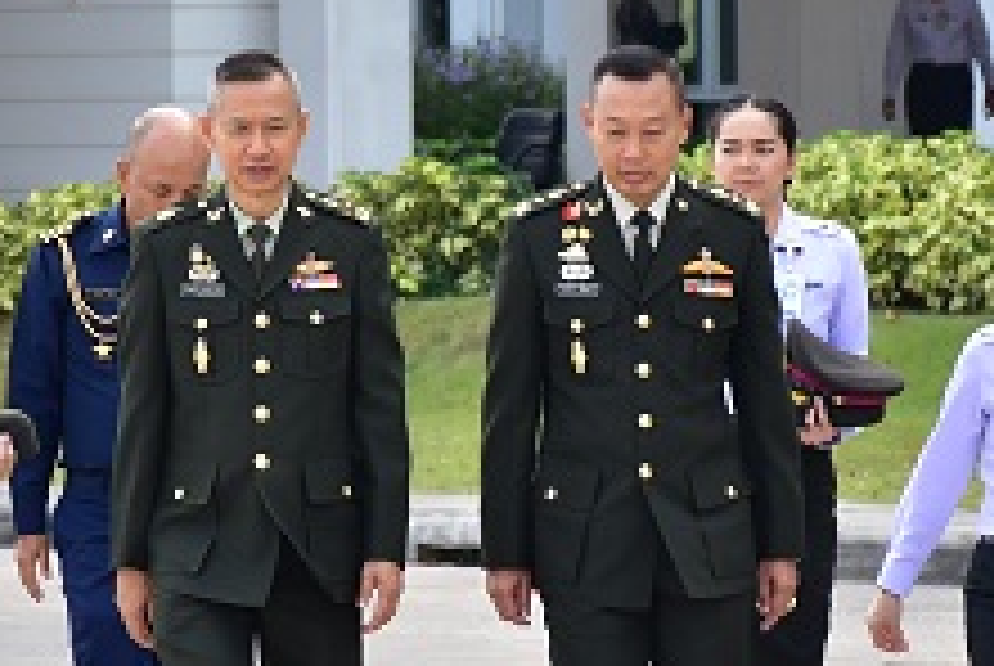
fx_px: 12607
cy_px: 430
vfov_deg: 3.0
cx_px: 553
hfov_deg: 4.5
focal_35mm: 456
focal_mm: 112
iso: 1000
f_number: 5.6
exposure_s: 1/800
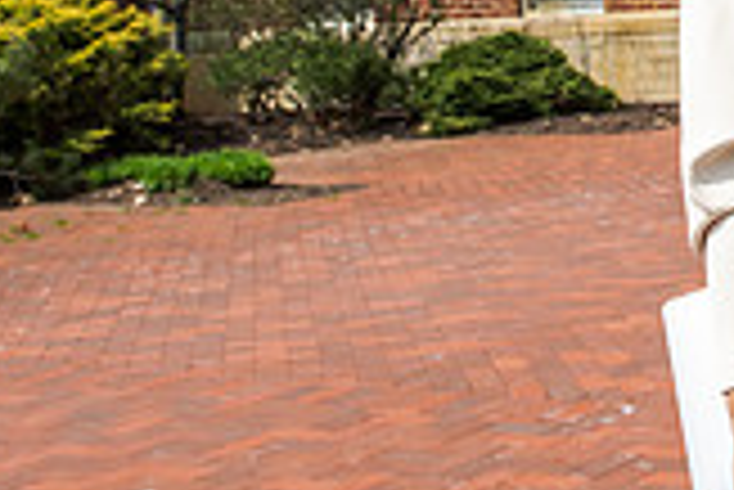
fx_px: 1959
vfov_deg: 13.6
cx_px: 847
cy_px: -187
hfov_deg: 20.1
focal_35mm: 96
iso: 200
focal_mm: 27
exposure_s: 1/500
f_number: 5.6
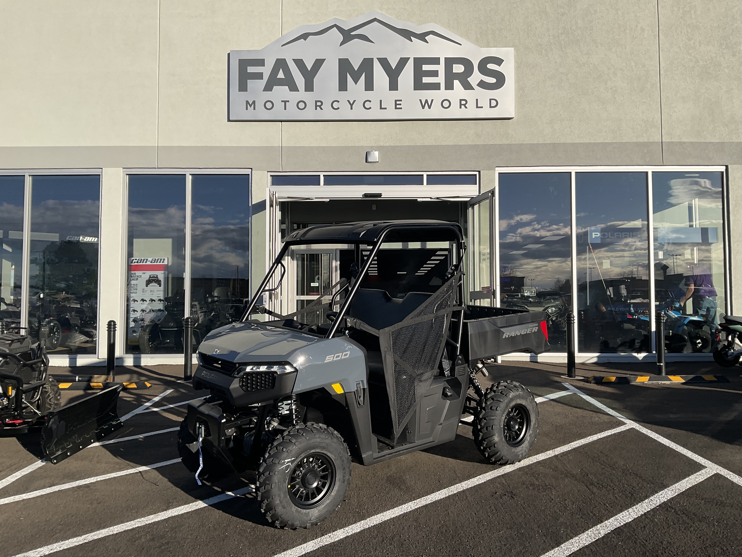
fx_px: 622
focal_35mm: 29
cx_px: 371
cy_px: 278
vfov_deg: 48.2
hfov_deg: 61.7
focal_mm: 3
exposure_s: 1/2227
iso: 16
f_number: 1.8
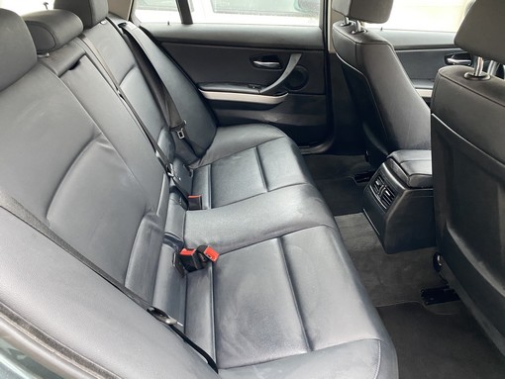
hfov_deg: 67.3
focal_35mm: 26
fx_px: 379
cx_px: 252
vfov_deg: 53.1
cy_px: 190
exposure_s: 1/60
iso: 400
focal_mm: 4.25
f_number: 1.8
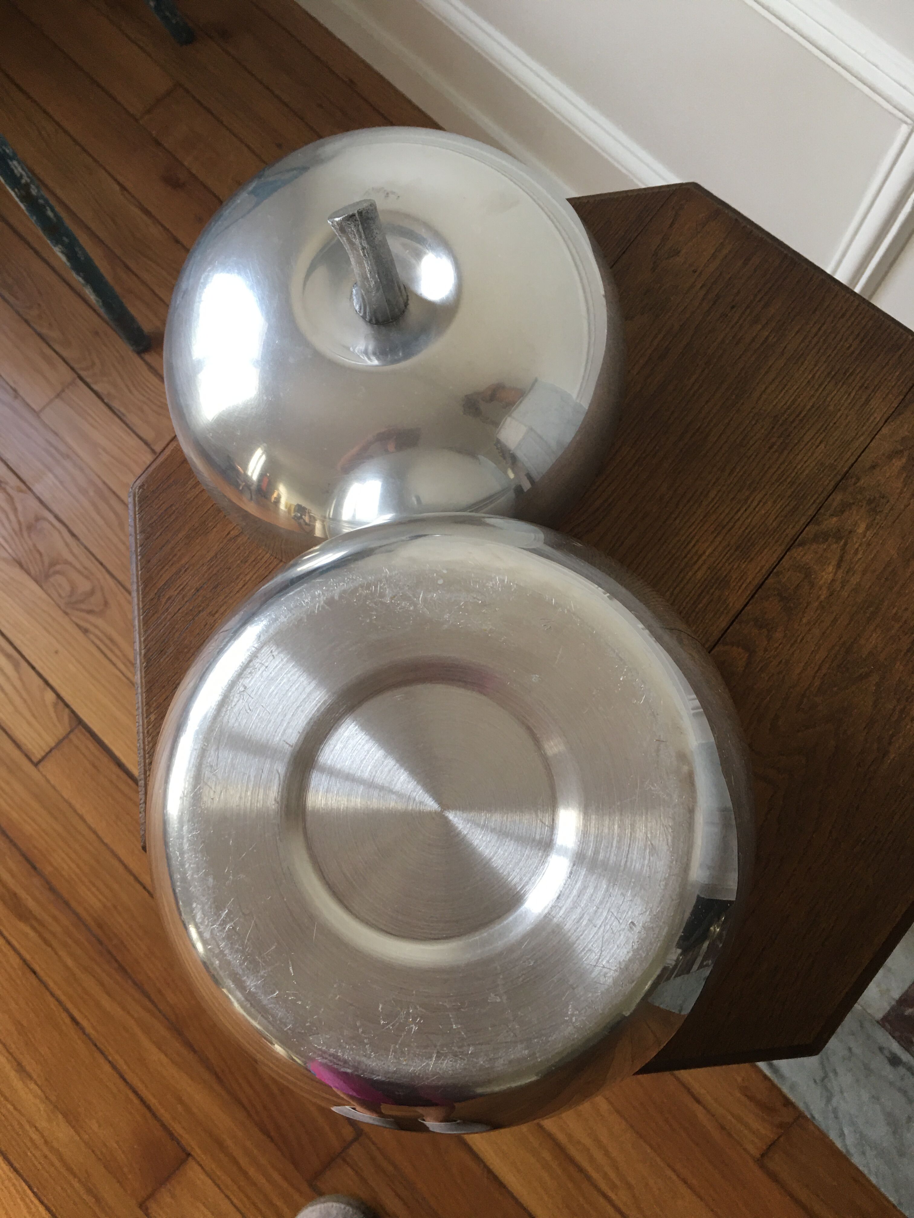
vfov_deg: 61.7
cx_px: 457
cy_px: 609
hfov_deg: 48.2
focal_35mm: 29
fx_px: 1021
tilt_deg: -78.4
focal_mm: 4.15
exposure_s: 1/33
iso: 40
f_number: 2.2
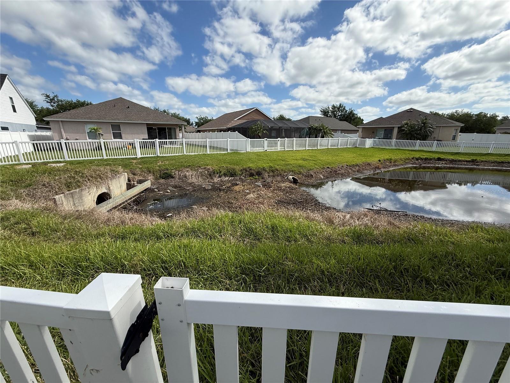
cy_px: 192
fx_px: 206
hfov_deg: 102.1
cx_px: 255
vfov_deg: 85.7
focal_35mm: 14
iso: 50
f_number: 2.2
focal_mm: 2.22
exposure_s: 1/2024
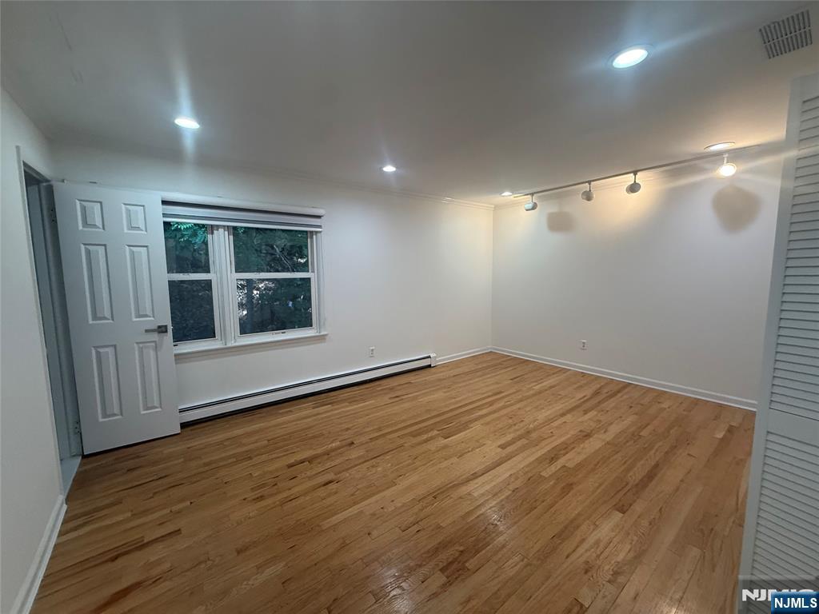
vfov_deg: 85.7
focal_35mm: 14
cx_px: 410
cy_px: 307
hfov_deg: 102.1
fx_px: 331
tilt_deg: -4.8
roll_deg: -0.1
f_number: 2.2
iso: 160
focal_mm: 2.22
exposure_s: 1/120
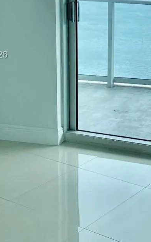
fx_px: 468
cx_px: 198
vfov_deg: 28.5
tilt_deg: -10.2
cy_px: 55
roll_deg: -2.4
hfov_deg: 17.2
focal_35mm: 71
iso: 32
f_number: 1.8
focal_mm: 4.25
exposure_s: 1/565
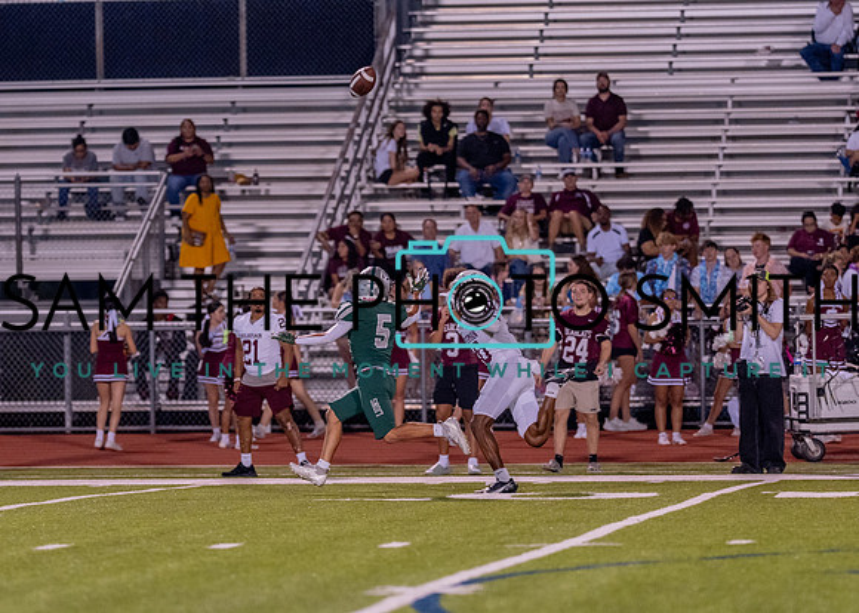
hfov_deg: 7.7
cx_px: 338
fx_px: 6375
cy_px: 329
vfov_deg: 5.5
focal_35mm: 261
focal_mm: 135
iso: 1600
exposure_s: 1/1000
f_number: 1.8
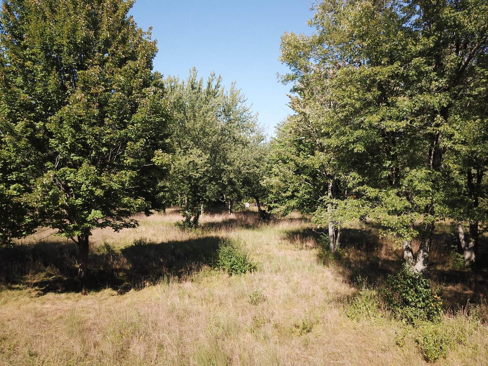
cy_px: 183
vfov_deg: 53.1
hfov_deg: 67.3
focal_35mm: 26
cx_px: 244
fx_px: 367
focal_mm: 4.73
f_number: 2.2
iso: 100
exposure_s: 1/774
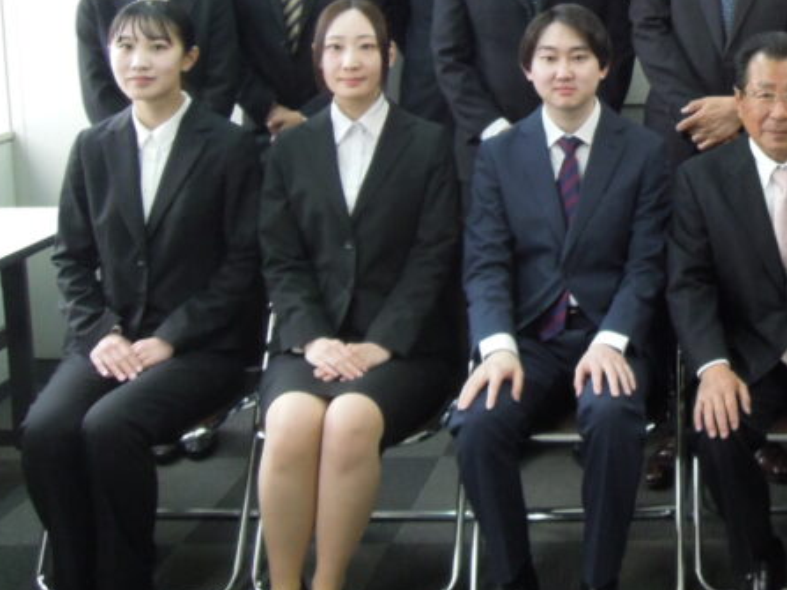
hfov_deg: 32.5
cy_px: 76
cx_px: 762
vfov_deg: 25.8
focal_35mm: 55
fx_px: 1250
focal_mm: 4.3
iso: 320
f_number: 2.8
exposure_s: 1/30
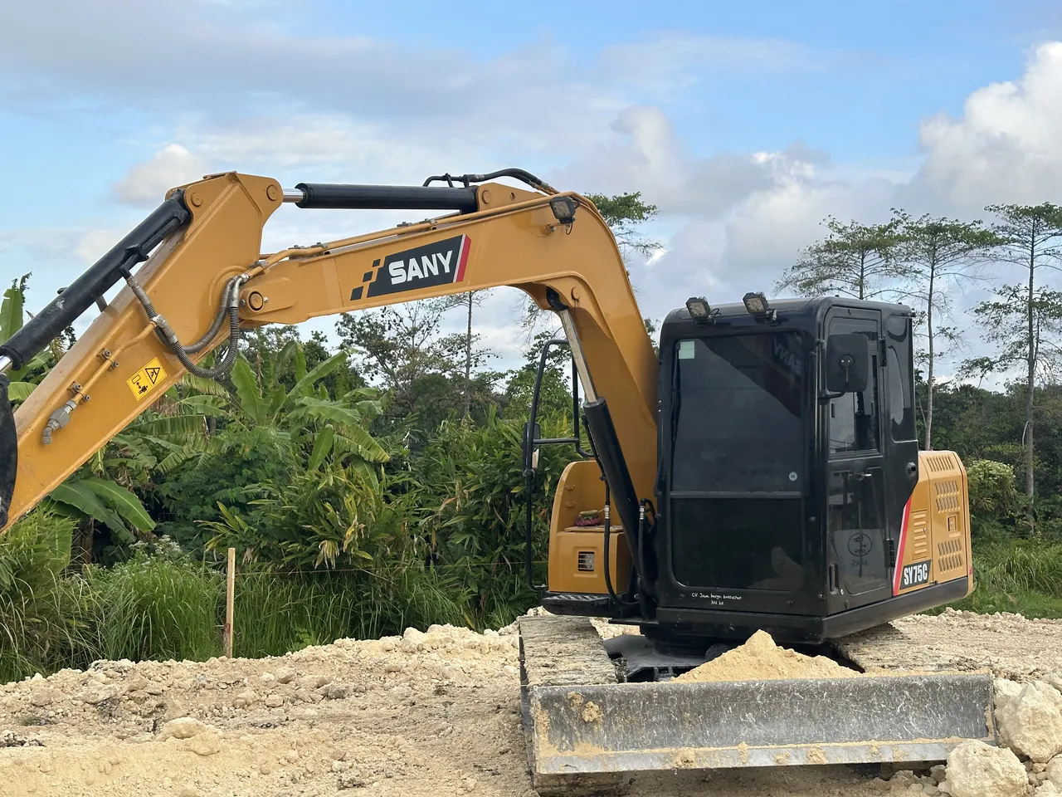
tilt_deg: +1.9
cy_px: 398
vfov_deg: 30.3
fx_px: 1473
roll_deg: -1.1
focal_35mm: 48
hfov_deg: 39.7
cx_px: 531
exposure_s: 1/1613
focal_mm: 6.86
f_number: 1.78
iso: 64
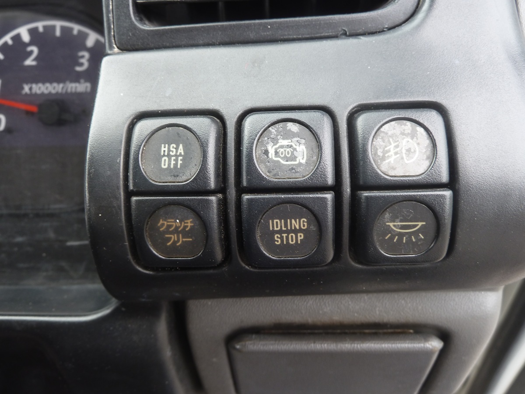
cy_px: 197
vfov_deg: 46.8
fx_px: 455
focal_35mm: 30
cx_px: 262
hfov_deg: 60.0
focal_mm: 5
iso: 80
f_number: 3.4
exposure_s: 1/30
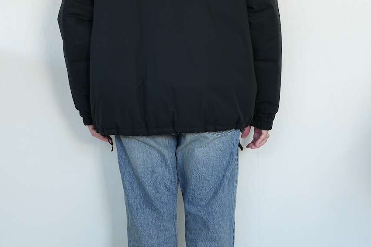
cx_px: 185
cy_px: 124
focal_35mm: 95
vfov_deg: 14.4
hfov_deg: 21.5
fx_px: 979
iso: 1250
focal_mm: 63
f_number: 6.3
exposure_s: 1/50
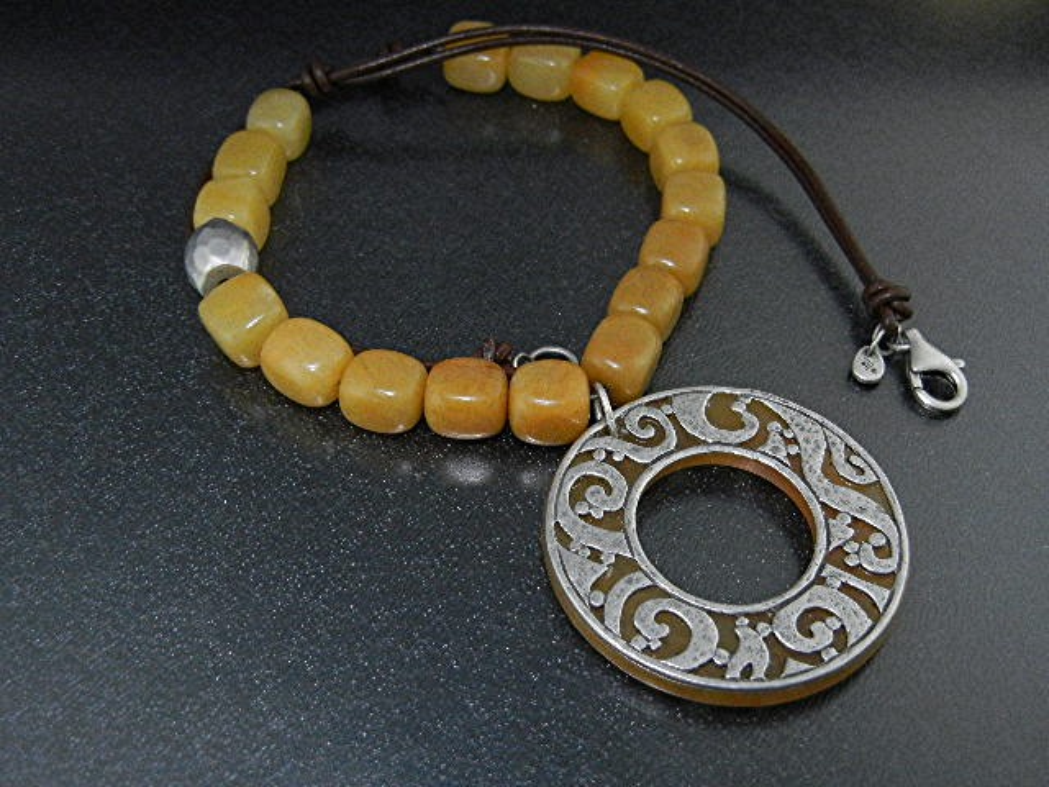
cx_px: 524
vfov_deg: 36.8
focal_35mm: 39
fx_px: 1182
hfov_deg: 47.9
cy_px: 394
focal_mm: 7.1
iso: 800
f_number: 7.4
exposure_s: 1/30
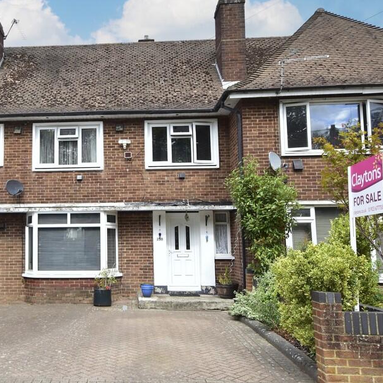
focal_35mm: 38
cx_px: 96
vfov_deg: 43.9
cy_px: 191
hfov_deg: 42.5
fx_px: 476
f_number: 8
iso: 640
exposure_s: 1/500
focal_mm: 18
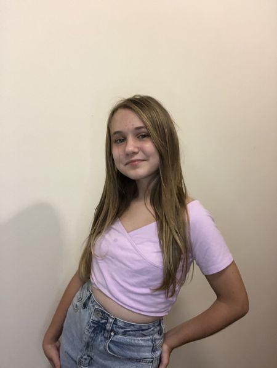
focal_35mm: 32
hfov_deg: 44.2
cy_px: 184
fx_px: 341
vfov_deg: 56.8
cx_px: 138
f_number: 2.2
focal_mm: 2.87
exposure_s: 1/50
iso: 200
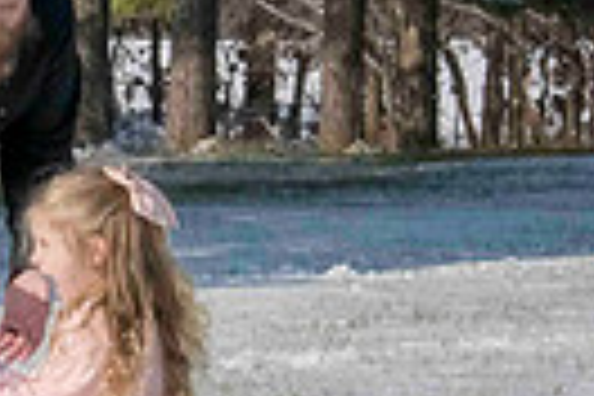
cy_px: 160
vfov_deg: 5.6
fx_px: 4075
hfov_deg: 8.2
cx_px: -156
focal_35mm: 247
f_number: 22
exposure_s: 1/800
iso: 800
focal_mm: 46
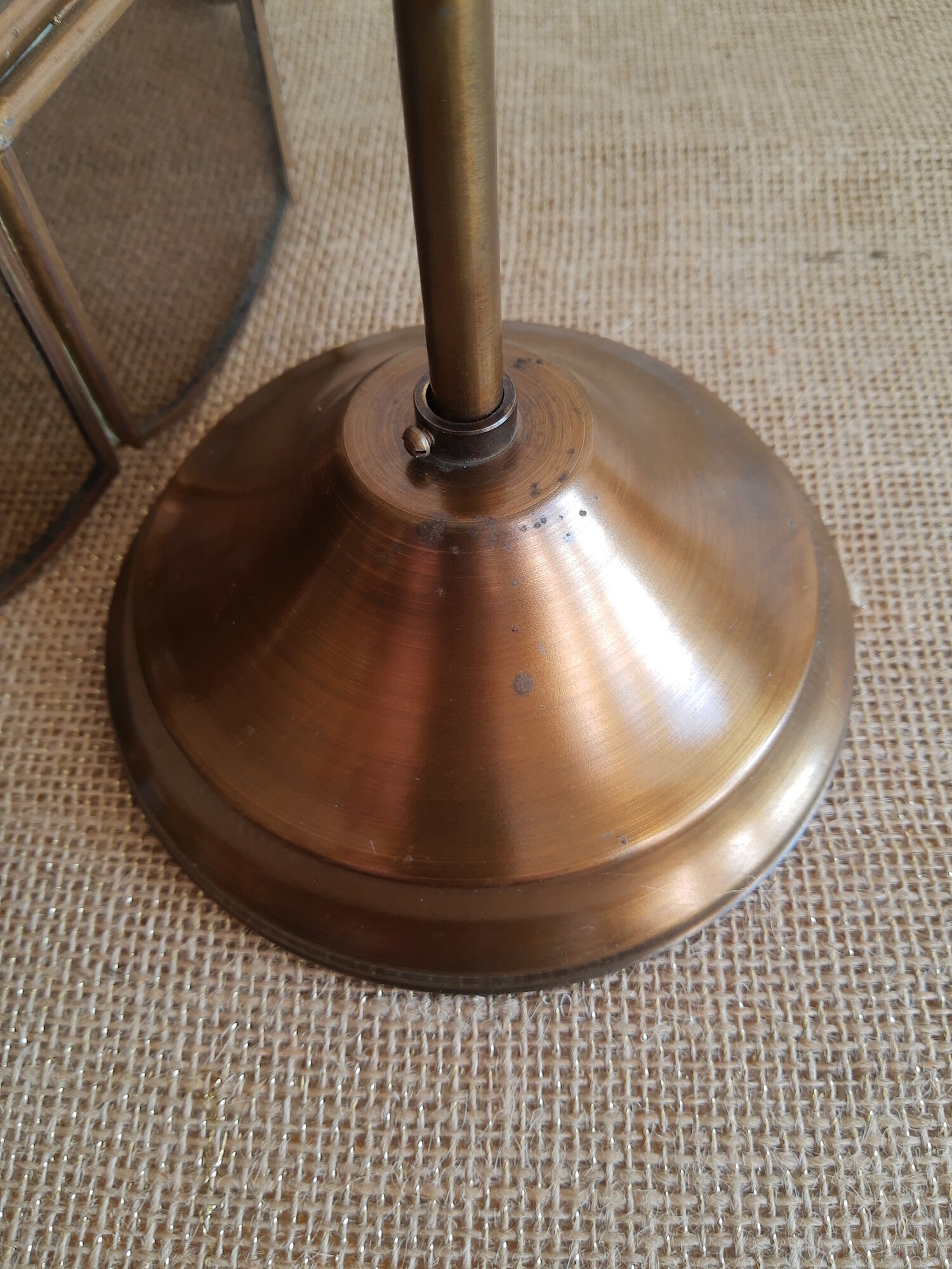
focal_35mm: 26
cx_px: 476
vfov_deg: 67.3
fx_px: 953
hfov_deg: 53.1
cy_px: 634
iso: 46
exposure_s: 1/50
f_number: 1.8
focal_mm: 3.95
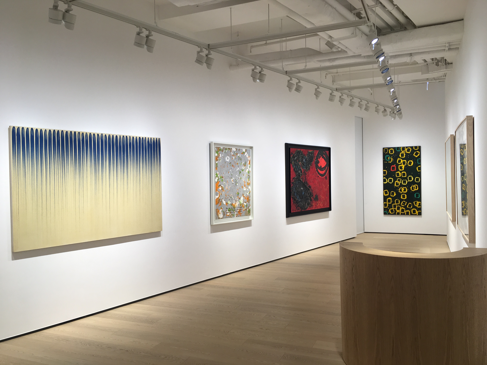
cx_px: 244
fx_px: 408
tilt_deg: -1.1
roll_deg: +1.1
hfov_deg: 61.7
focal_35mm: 29
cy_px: 182
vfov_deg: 48.2
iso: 25
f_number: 2.2
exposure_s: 1/50
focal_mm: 4.15
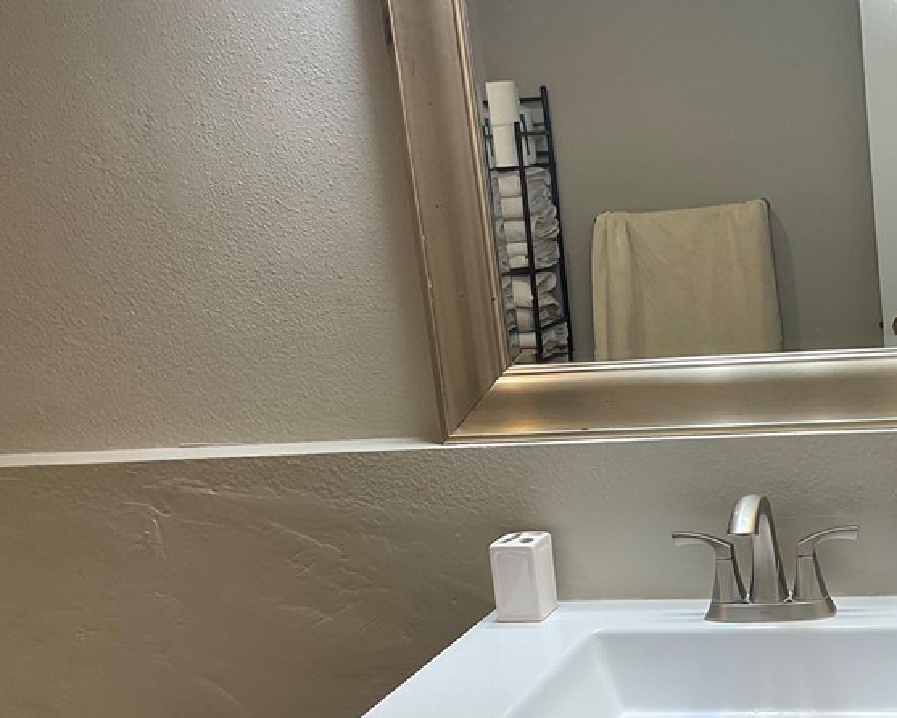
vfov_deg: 29.1
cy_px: 412
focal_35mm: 52
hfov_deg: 34.1
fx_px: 1381
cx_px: 797
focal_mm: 3
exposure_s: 1/60
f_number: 1.8
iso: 50
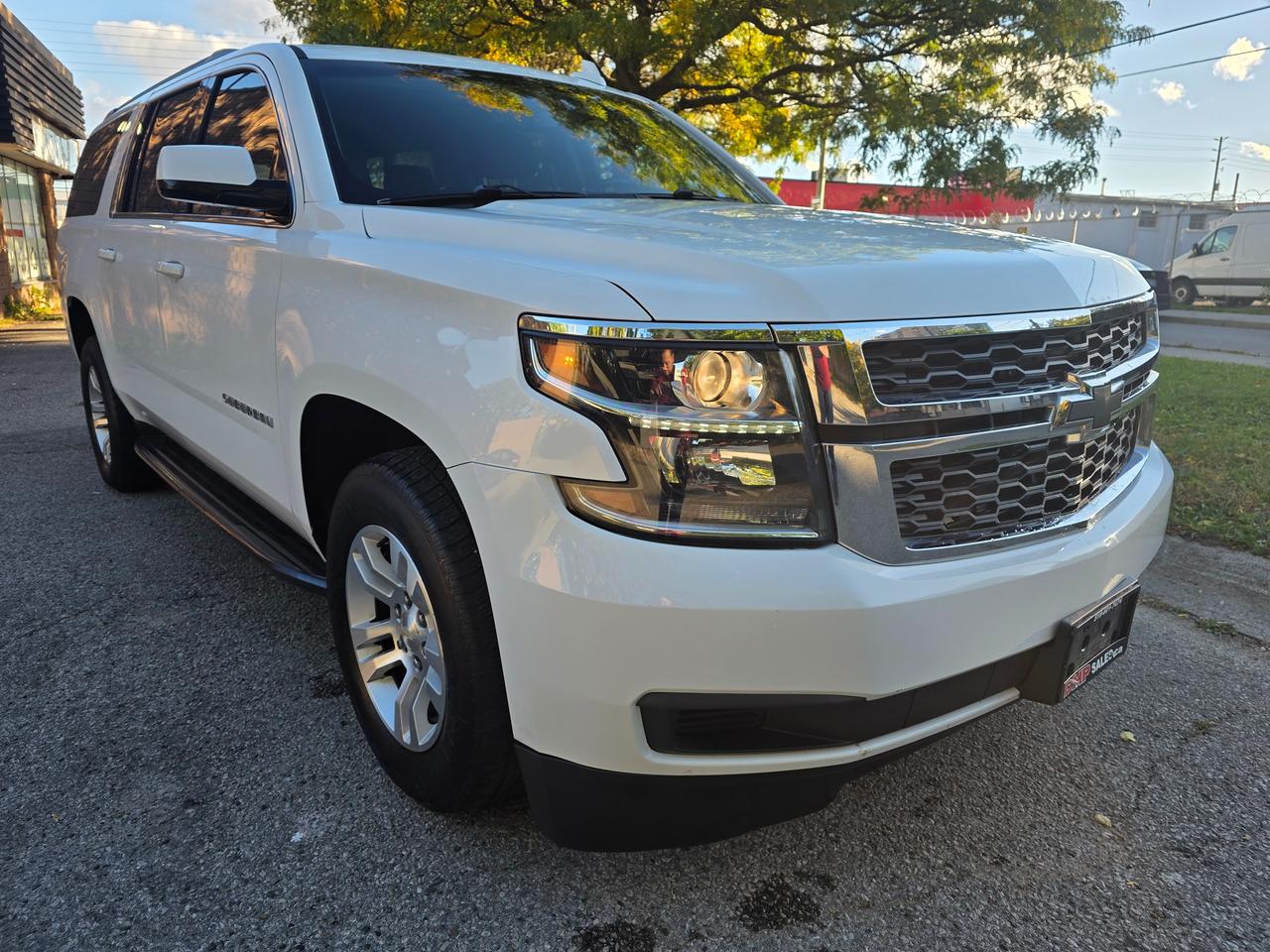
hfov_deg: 73.9
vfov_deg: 58.9
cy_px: 476
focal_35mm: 23
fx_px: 844
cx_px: 635
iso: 40
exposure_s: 1/732
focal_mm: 6.3
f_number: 1.7
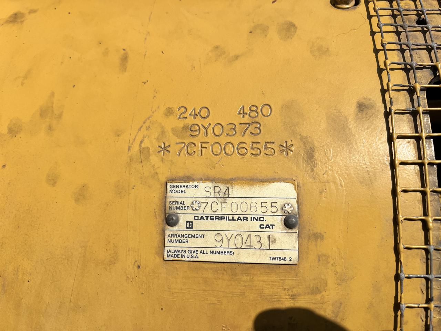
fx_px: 331
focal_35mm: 26
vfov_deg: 53.1
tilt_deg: -60.5
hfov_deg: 67.3
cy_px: 166
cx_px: 220
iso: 50
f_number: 1.5
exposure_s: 1/8696
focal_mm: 5.7
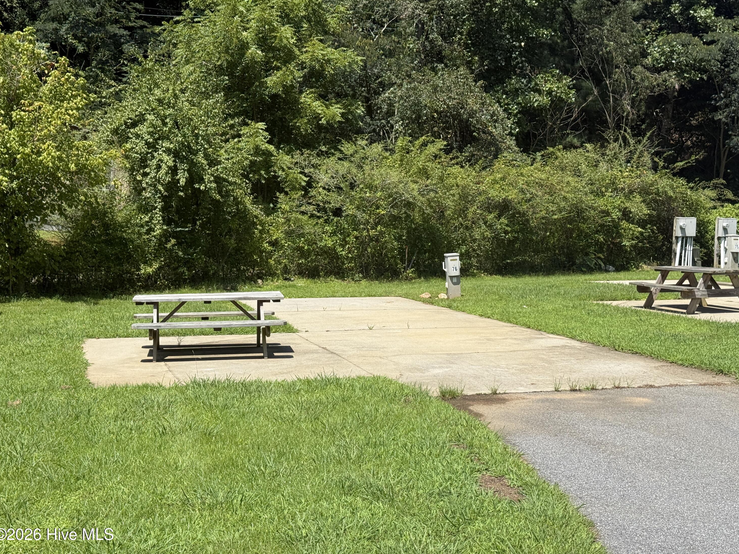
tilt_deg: -1.9
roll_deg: -0.4
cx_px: 370
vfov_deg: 29.7
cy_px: 278
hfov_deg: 38.9
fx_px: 1046
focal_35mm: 49
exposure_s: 1/5208
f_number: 1.78
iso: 100
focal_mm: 6.76
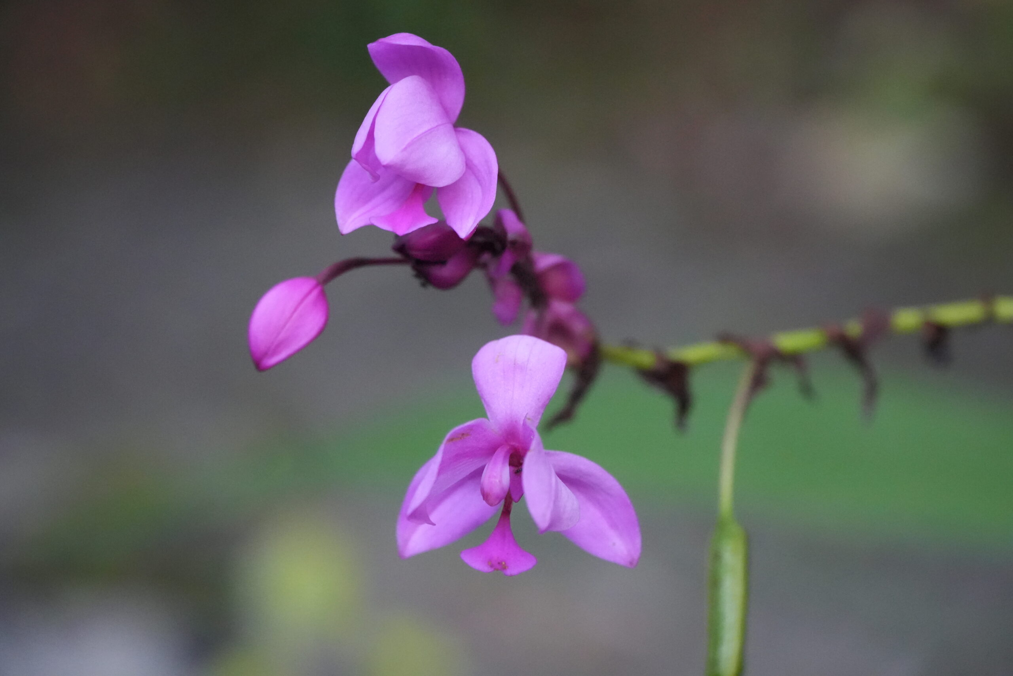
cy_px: 338
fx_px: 2786
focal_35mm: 99
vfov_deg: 13.8
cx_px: 506
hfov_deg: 20.6
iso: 5000
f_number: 4
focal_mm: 66
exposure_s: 1/160
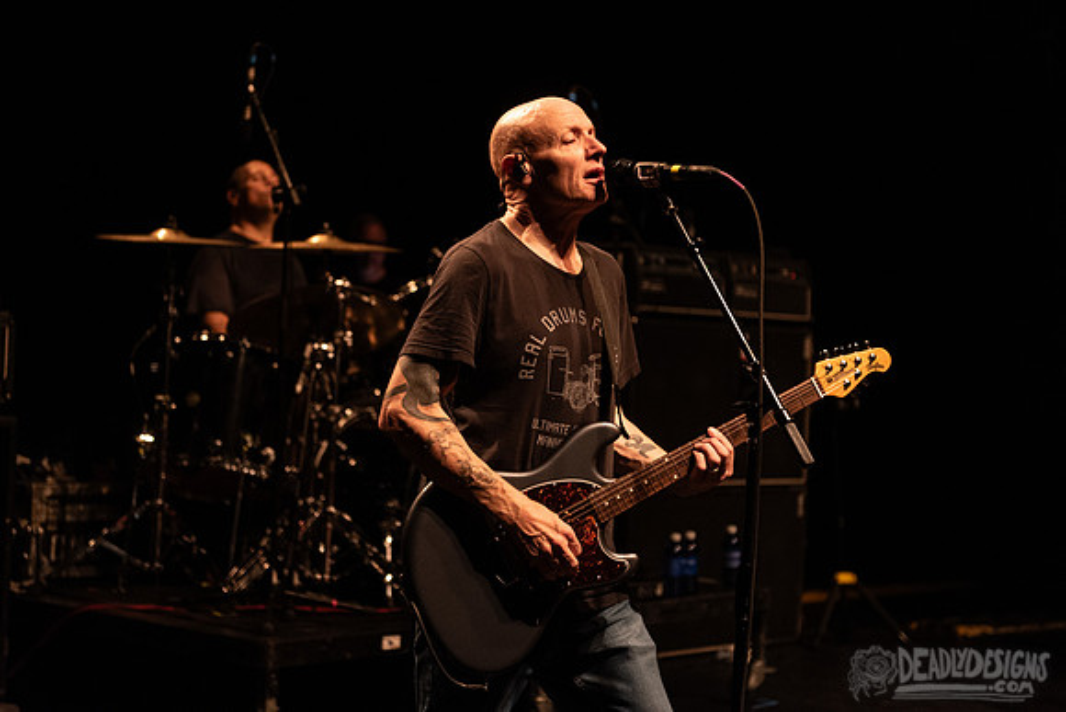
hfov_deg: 26.1
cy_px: 317
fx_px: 2300
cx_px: 501
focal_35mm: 78
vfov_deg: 17.6
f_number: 3.2
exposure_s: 1/125
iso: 3200
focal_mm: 70
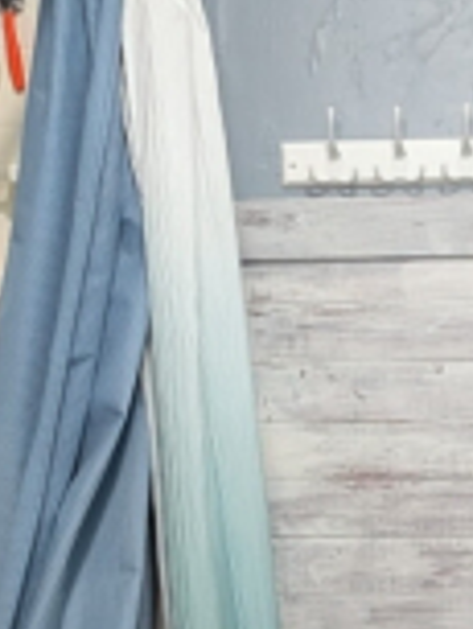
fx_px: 946
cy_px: 465
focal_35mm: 52
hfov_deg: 26.8
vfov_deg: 36.0
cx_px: 457
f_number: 1.95
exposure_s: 1/24
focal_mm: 2.23
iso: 374
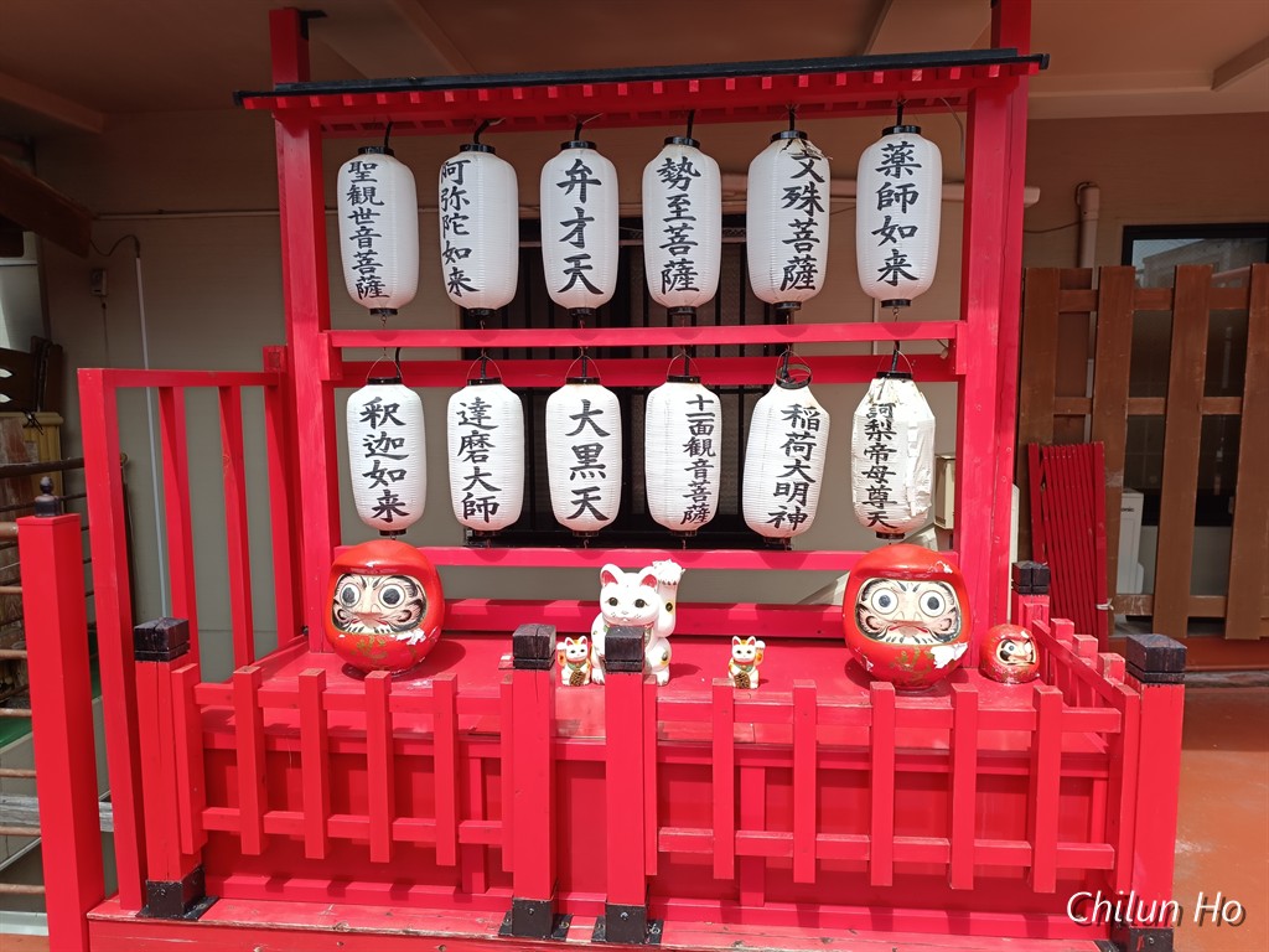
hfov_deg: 71.6
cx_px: 634
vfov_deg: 56.8
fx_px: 880
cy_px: 476
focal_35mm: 24
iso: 50
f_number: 1.65
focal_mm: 6.14
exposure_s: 1/289
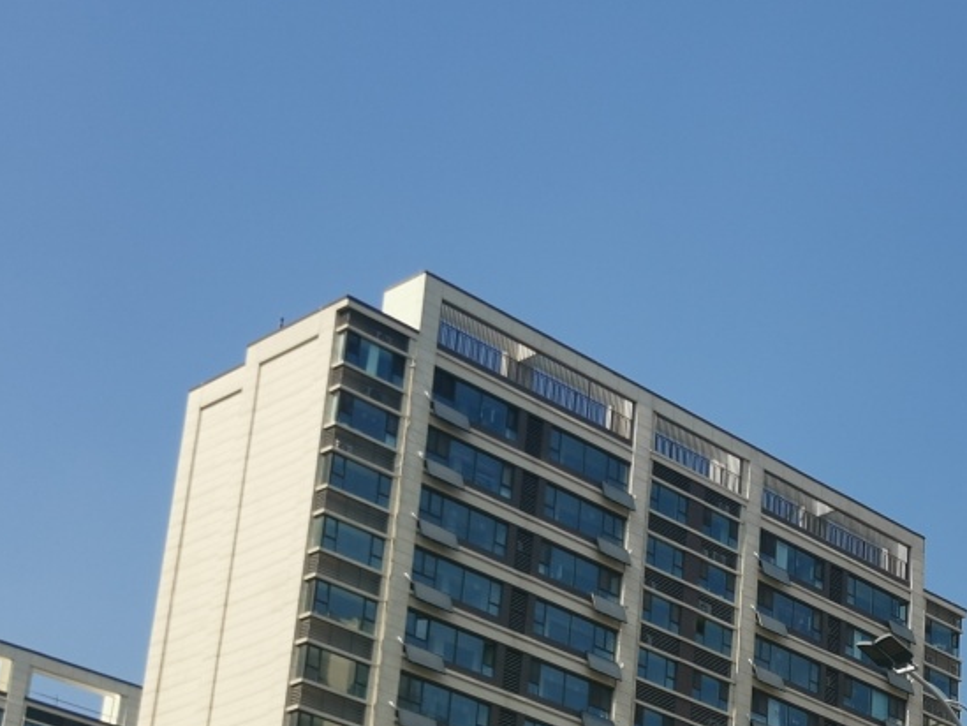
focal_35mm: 79
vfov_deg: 18.2
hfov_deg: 23.6
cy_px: 715
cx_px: 969
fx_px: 2207
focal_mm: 5.58
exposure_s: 1/2538
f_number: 1.8
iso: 50
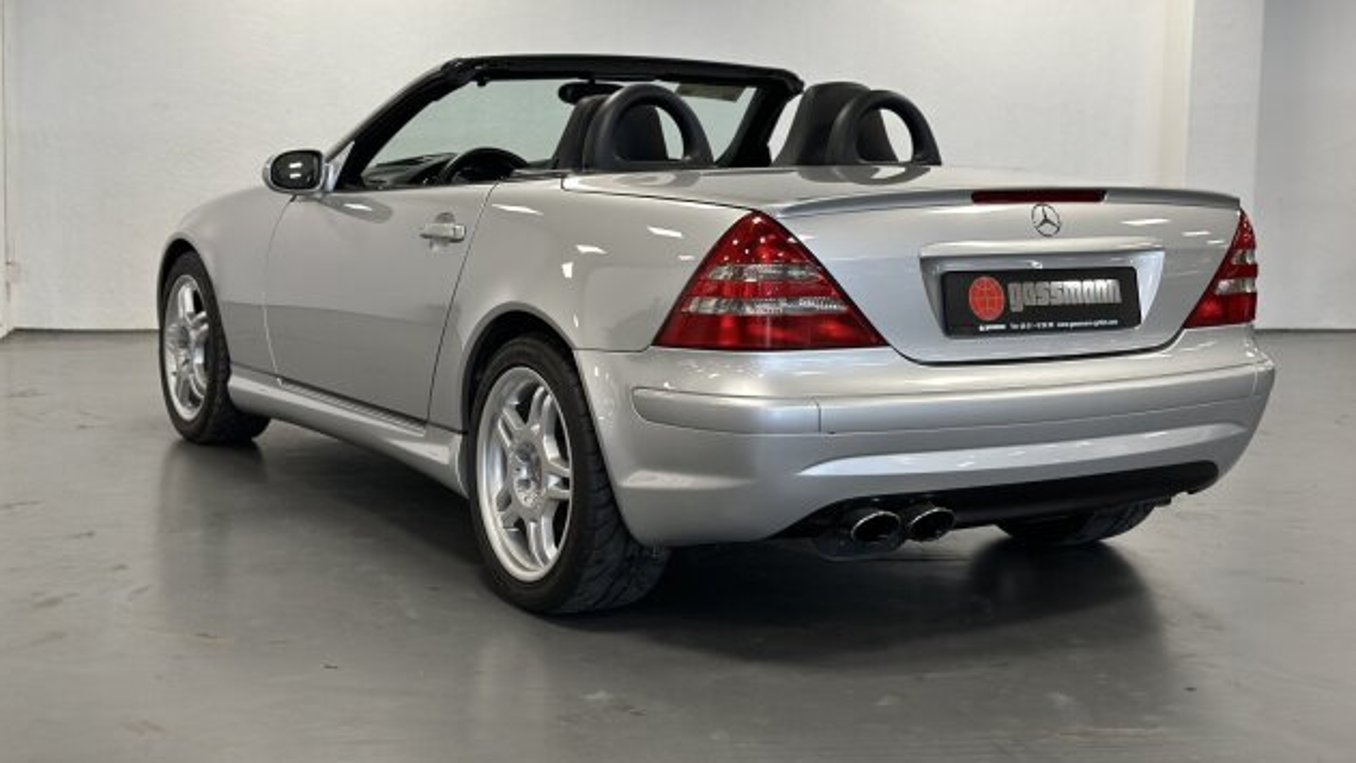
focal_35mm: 53
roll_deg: -0.7
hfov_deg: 39.2
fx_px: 1906
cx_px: 681
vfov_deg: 22.6
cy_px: 292
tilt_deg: -4.3
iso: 125
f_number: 1.78
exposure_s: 1/92
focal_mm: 6.86
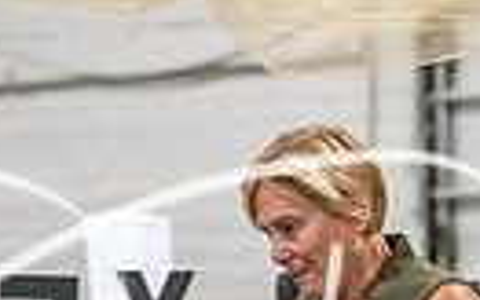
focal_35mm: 786
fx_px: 10287
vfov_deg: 1.7
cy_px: 642
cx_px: 330
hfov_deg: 2.7
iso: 6400
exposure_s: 1/250
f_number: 3.5
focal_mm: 174
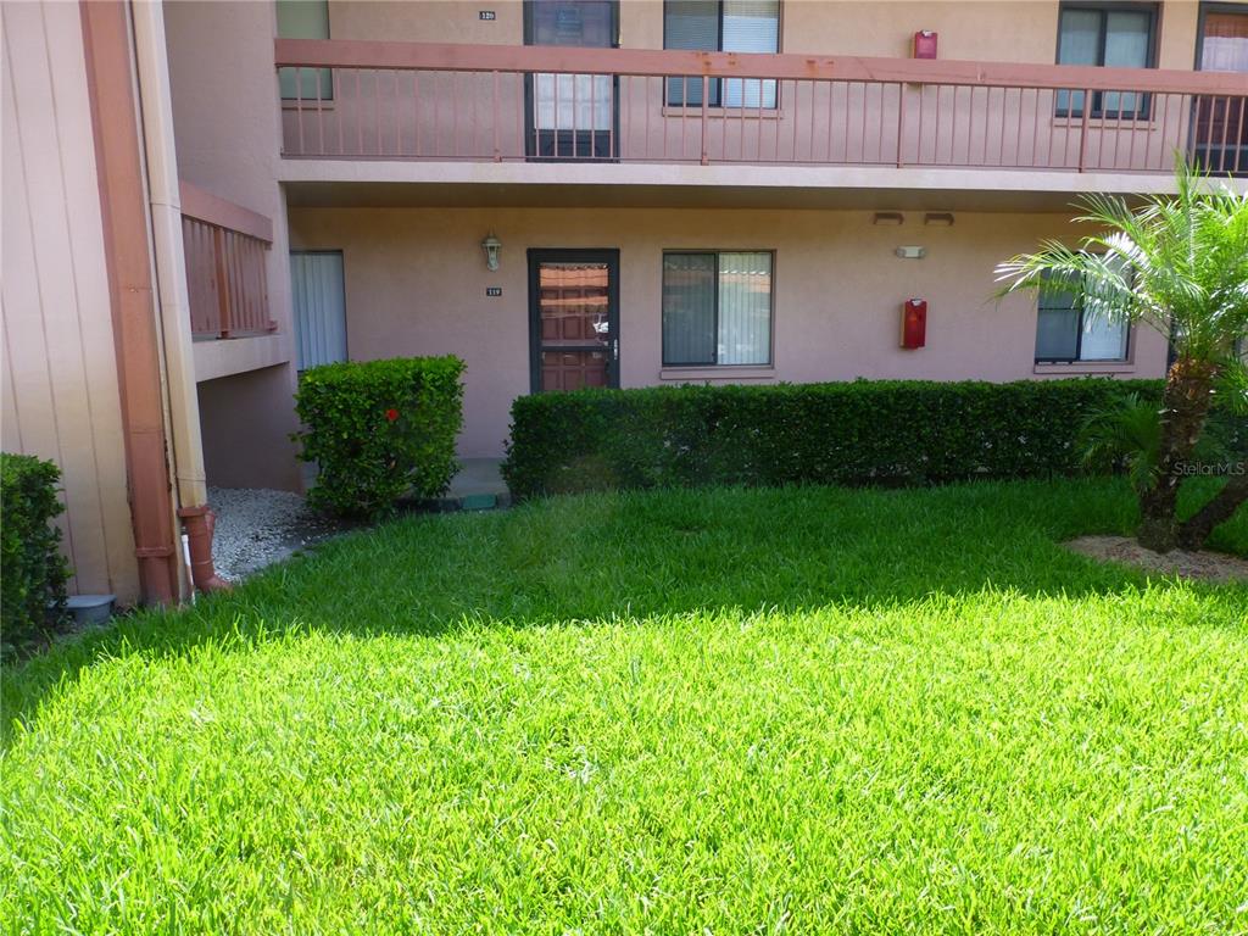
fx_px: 865
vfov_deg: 56.8
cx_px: 624
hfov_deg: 71.6
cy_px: 468
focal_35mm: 24
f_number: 4
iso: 100
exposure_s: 1/125
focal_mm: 4.3
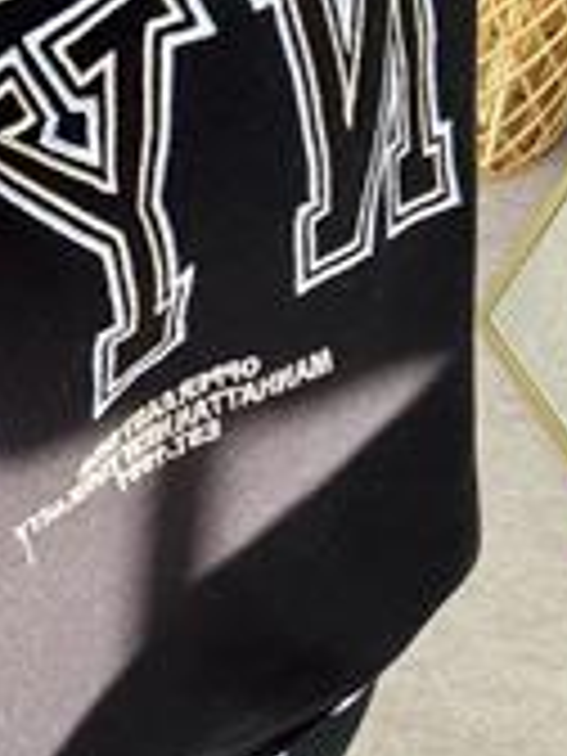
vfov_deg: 26.7
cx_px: -266
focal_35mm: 73
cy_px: 394
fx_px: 1594
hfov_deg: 18.1
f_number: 1.9
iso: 80
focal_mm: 2.69
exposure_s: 1/60
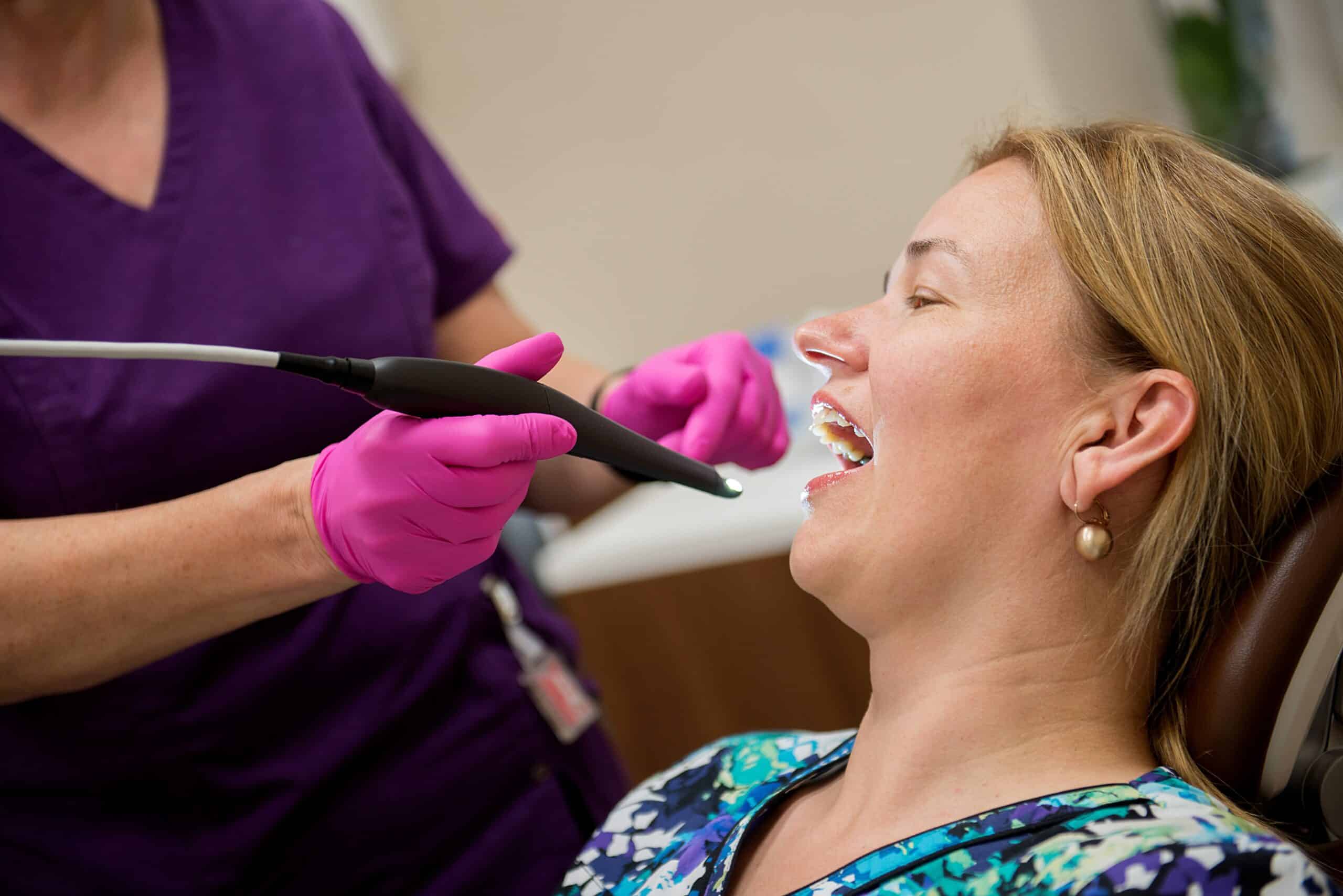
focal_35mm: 70
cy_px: 448
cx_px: 672
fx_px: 2612
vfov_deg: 19.5
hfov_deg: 28.8
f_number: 2.8
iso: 250
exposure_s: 1/125
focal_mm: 70
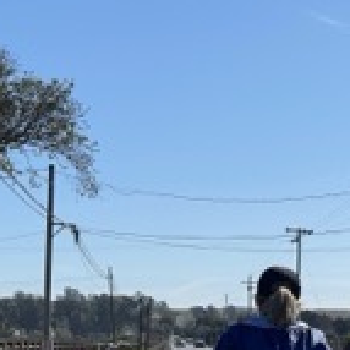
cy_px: 348
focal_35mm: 129
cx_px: 330
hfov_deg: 13.4
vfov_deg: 13.3
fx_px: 1476
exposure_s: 1/2660
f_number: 2
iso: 25
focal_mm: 6
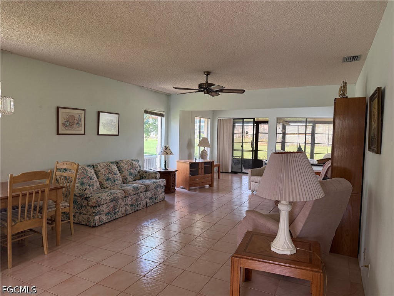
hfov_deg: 71.6
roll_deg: -0.8
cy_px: 148
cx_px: 197
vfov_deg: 56.8
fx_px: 273
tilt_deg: -2.7
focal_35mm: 24
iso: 200
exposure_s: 1/183
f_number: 1.78
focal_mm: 6.76
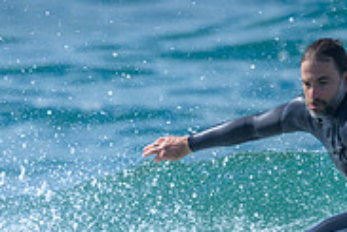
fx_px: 33608
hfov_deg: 0.6
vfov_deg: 0.4
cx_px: -61
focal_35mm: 3487
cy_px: 350
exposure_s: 1/2000
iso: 280
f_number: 6.3
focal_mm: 800
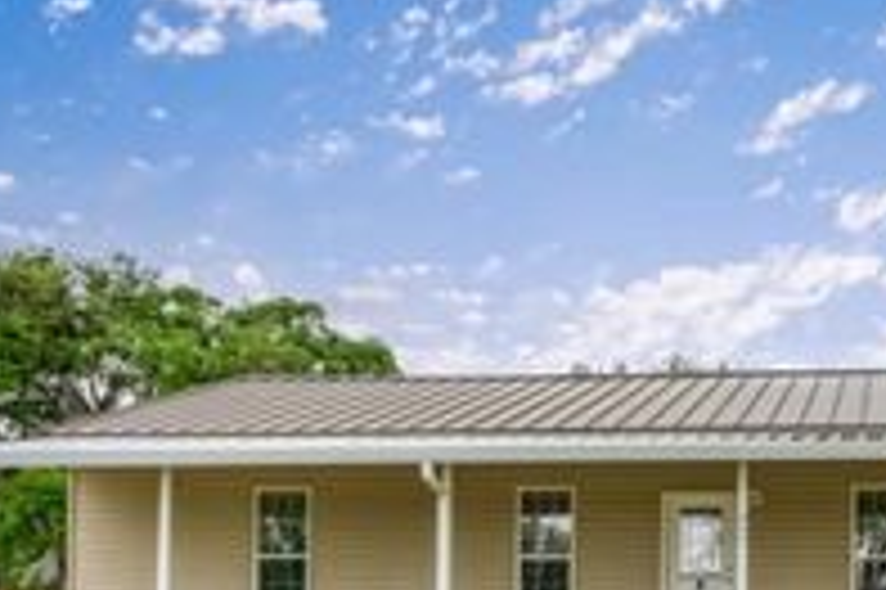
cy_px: 412
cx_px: 778
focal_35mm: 38
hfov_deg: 46.4
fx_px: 934
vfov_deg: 34.5
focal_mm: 10
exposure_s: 1/1000
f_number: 8
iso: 200
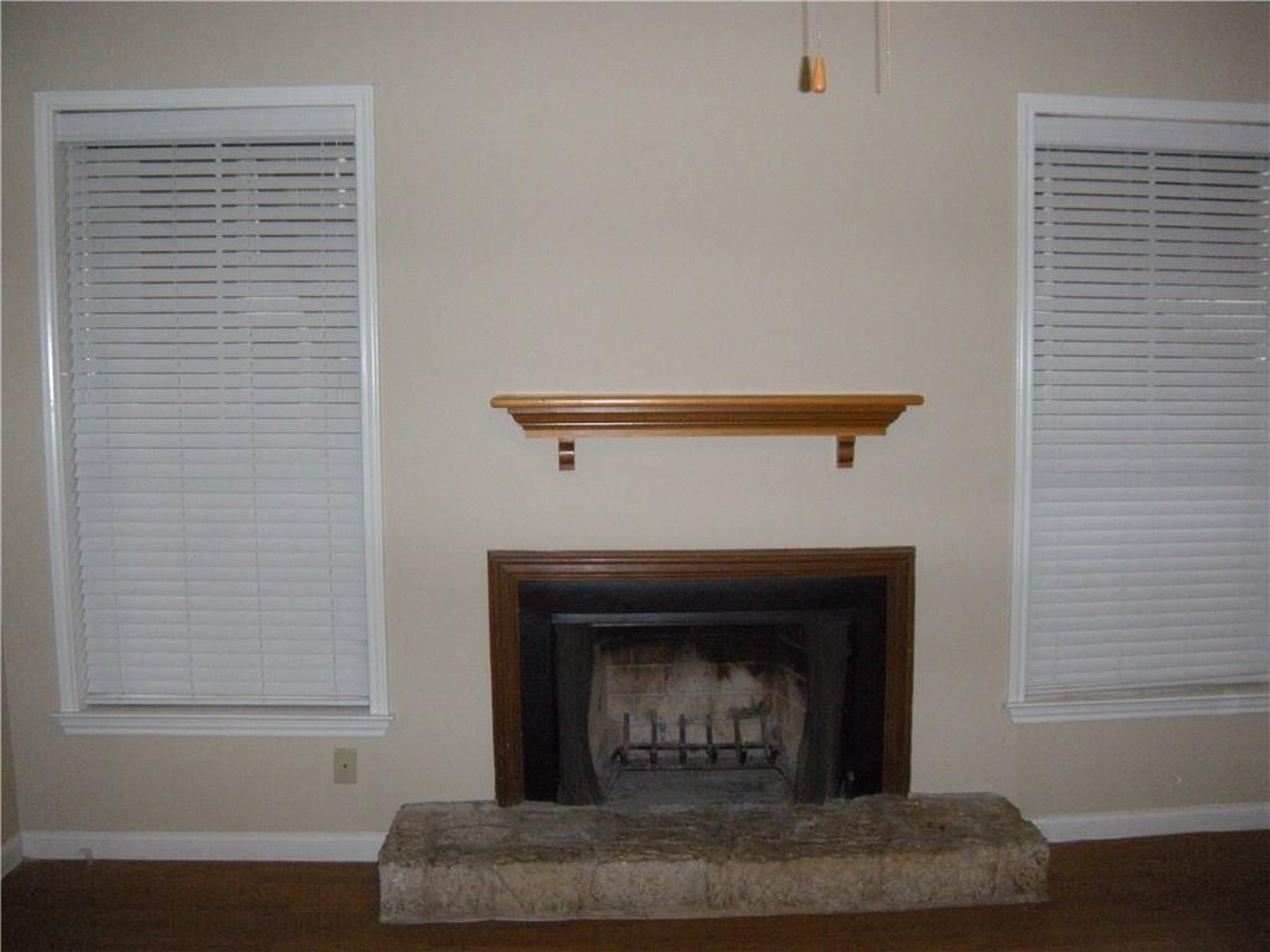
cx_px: 635
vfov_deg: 40.7
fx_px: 1284
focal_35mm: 35
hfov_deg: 52.6
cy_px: 476
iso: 400
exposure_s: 1/60
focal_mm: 5.9
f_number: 3.8
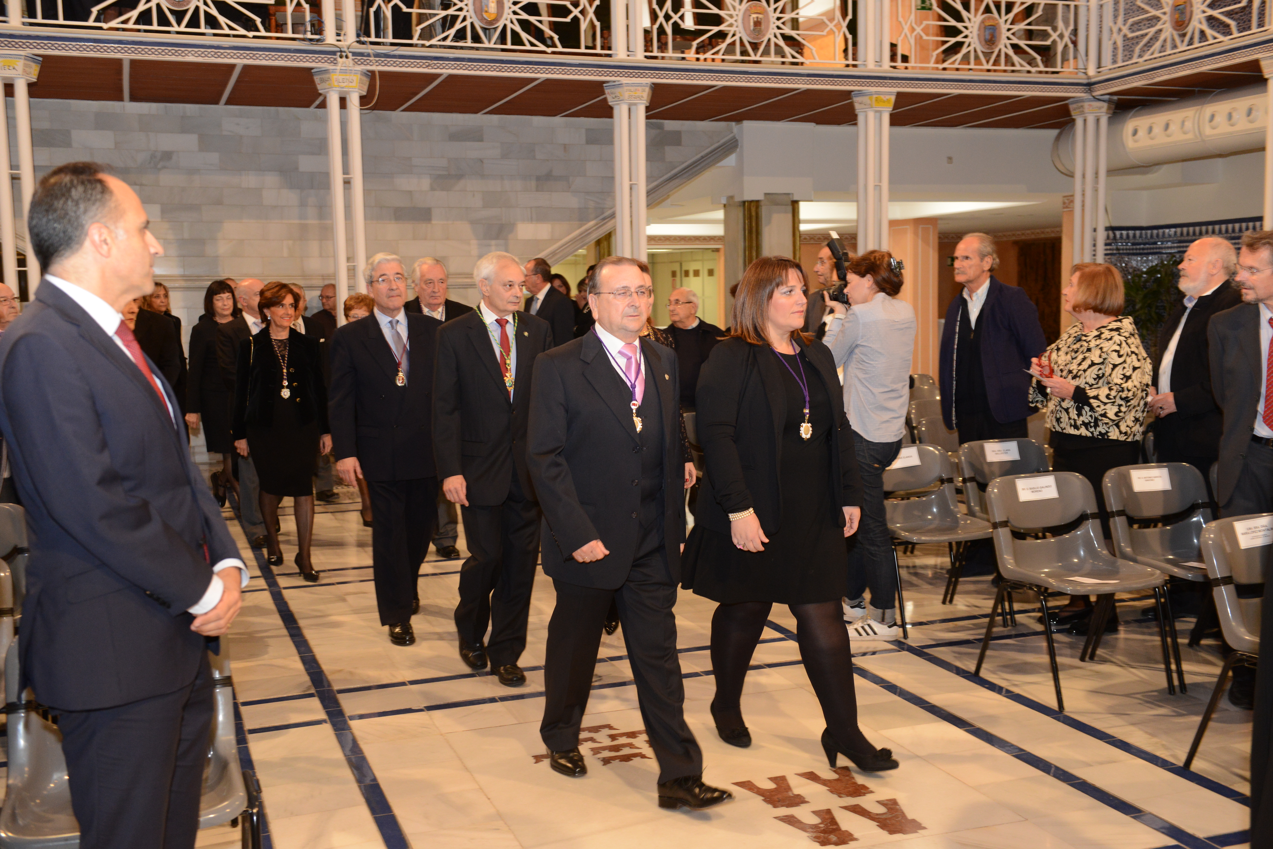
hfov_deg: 50.7
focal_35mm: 38
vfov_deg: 35.1
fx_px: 1344
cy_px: 424
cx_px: 636
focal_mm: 38
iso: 1600
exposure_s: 1/80
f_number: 4
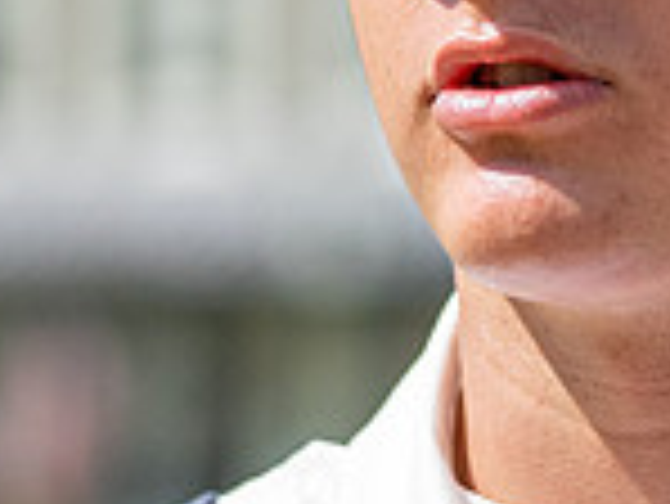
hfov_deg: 4.3
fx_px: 8969
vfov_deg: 3.2
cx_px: 589
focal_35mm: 463
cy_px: -131
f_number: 2.8
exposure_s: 1/2500
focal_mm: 92
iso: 1600
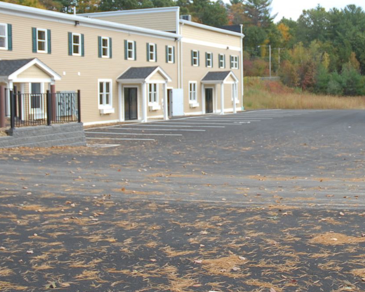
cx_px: 250
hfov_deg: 31.1
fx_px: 648
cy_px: 94
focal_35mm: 60
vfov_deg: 25.2
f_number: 4
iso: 100
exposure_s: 1/250
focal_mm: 22
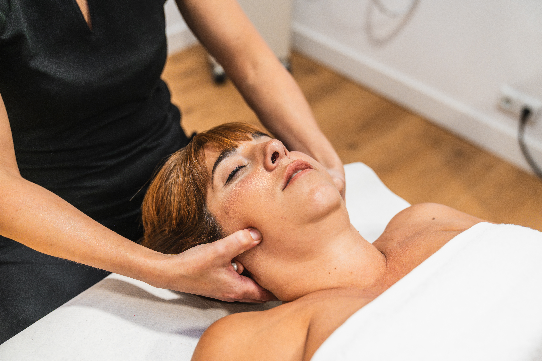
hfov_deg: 50.7
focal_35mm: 38
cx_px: 271
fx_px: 572
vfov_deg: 35.1
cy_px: 180
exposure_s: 1/200
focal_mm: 38
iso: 4000
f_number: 2.8
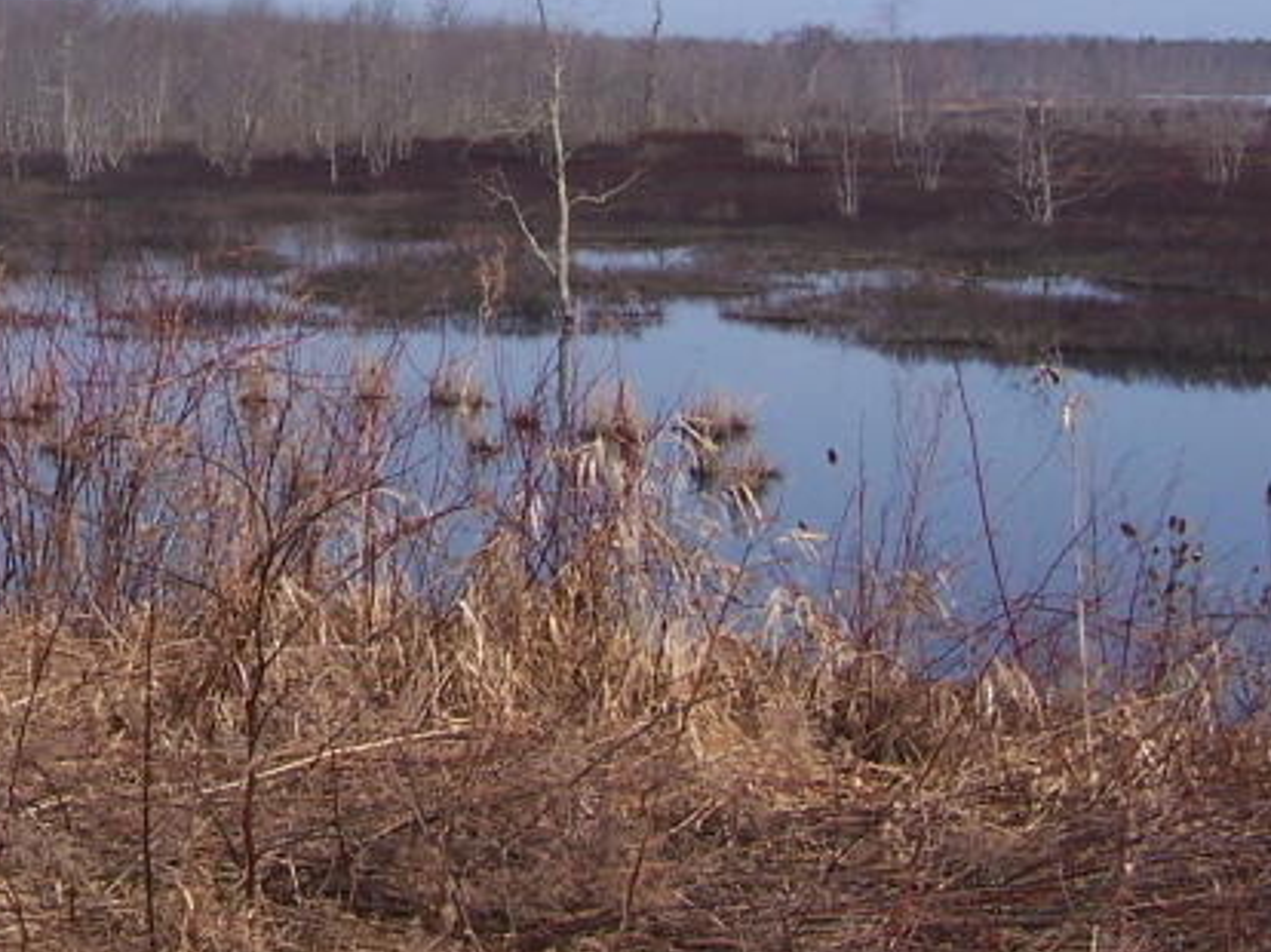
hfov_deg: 20.2
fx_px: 3449
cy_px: 49
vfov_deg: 15.5
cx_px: 6
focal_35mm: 94
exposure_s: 1/1000
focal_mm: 6.3
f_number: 4
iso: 80
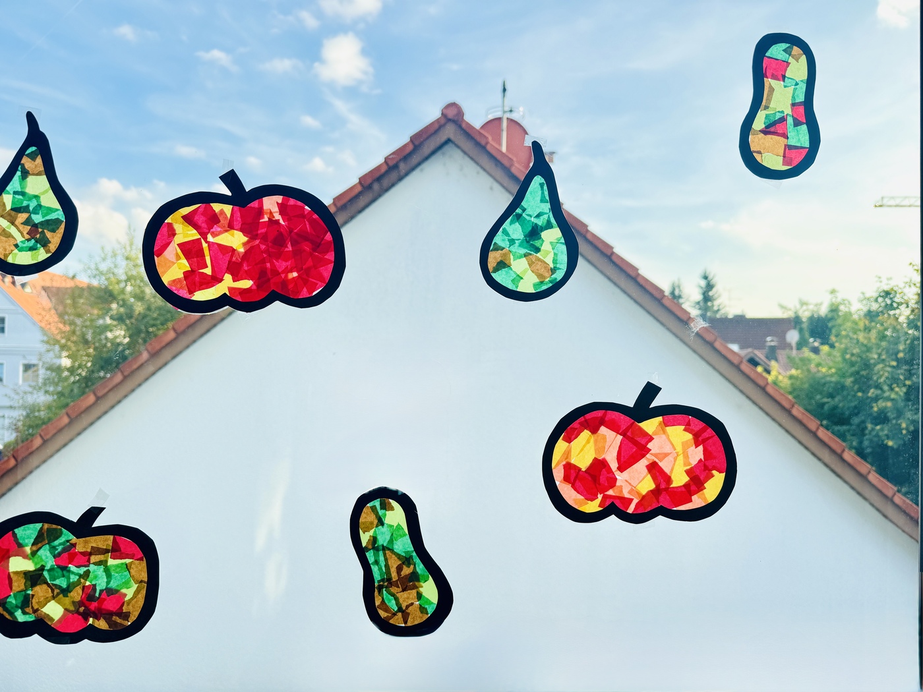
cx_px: 462
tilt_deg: +1.3
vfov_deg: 56.8
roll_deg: -1.1
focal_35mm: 24
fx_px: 640
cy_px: 346
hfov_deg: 71.6
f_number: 1.78
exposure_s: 1/488
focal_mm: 6.76
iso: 80
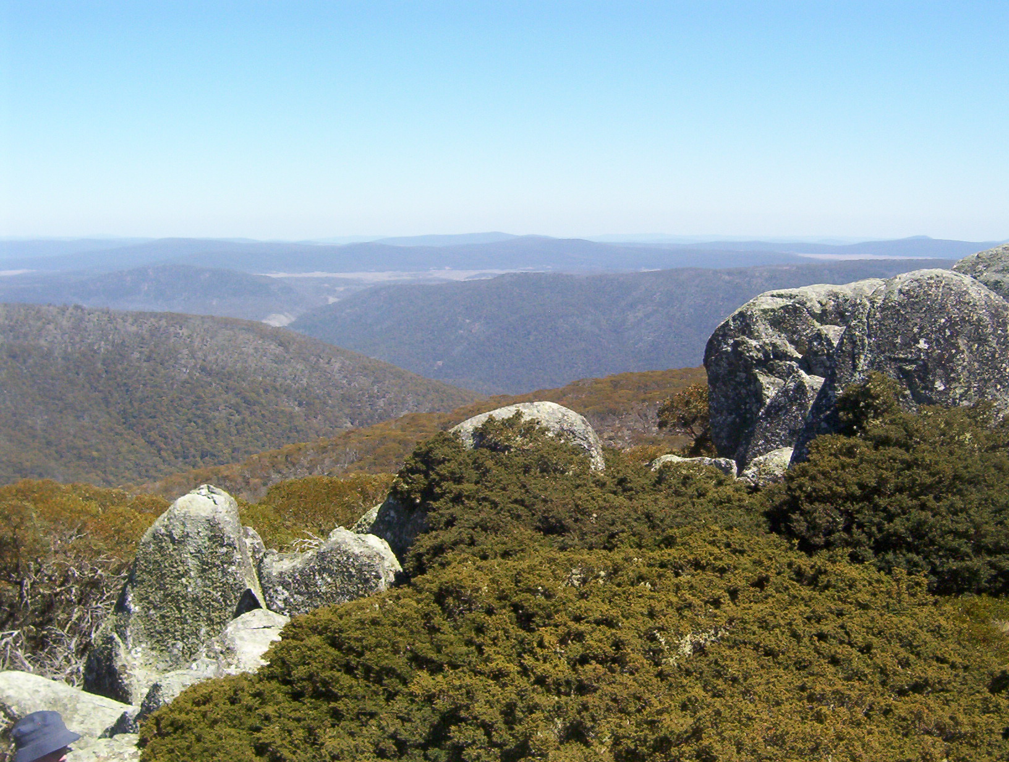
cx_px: 504
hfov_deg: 51.2
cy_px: 381
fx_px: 1052
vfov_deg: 39.8
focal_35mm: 36
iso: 100
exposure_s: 1/502
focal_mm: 5.54
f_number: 5.24
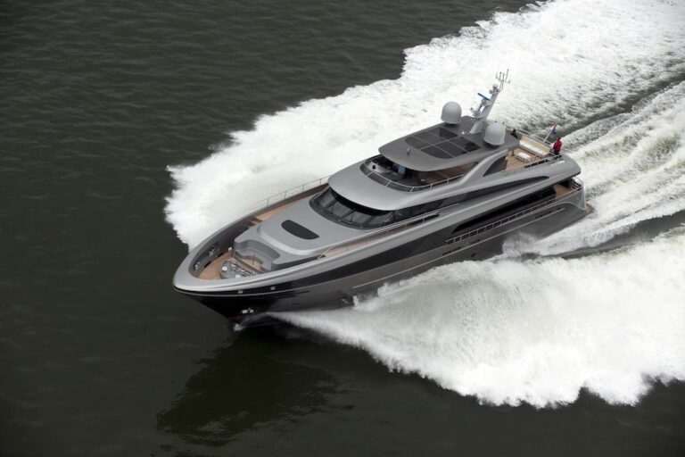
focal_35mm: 105
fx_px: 1998
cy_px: 228
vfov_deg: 13.0
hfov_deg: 19.5
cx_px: 342
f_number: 7.1
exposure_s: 1/1250
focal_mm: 105
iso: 500
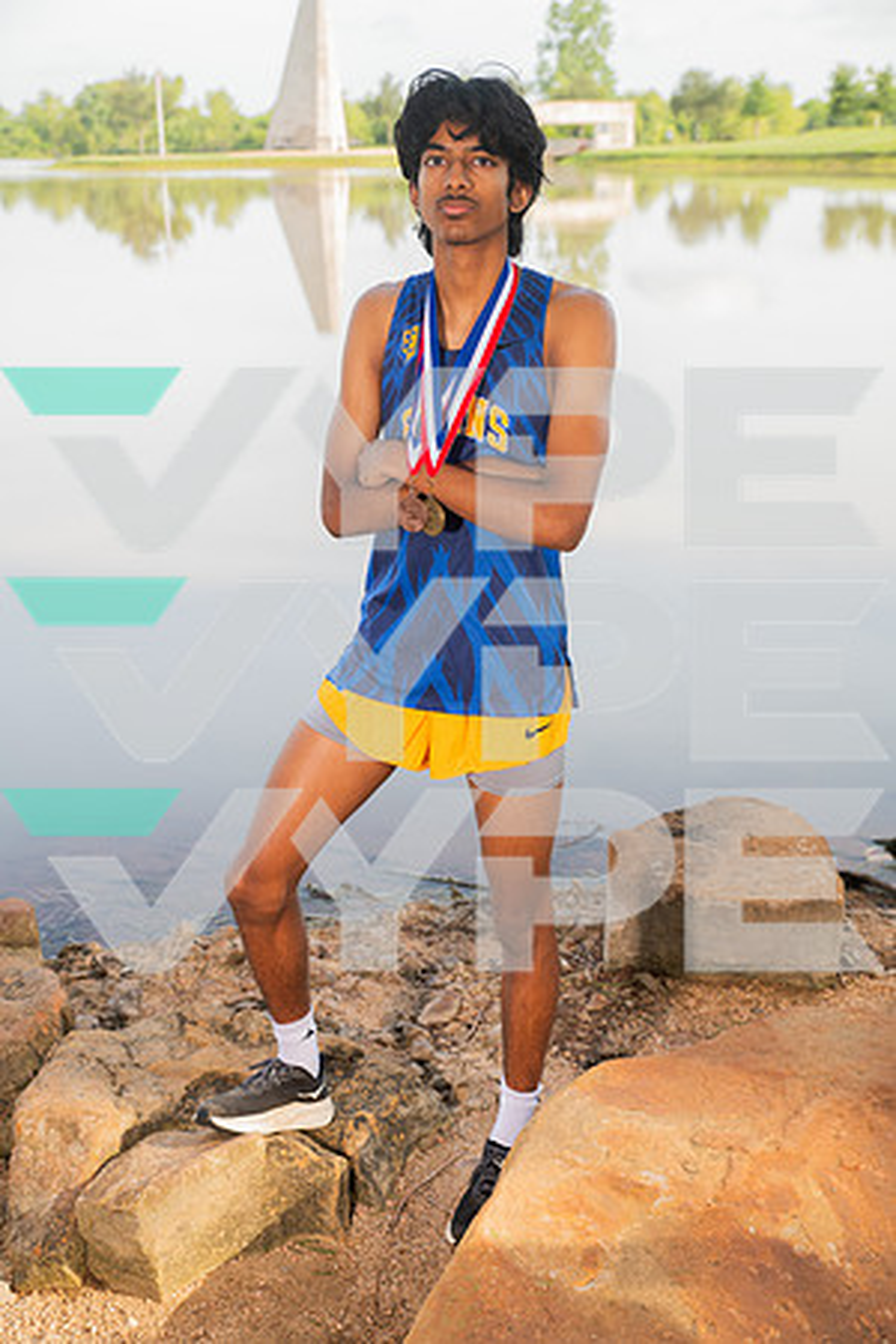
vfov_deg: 42.7
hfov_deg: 29.2
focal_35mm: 46
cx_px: 448
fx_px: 1717
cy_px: 672
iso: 250
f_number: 4.5
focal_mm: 46
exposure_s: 1/400
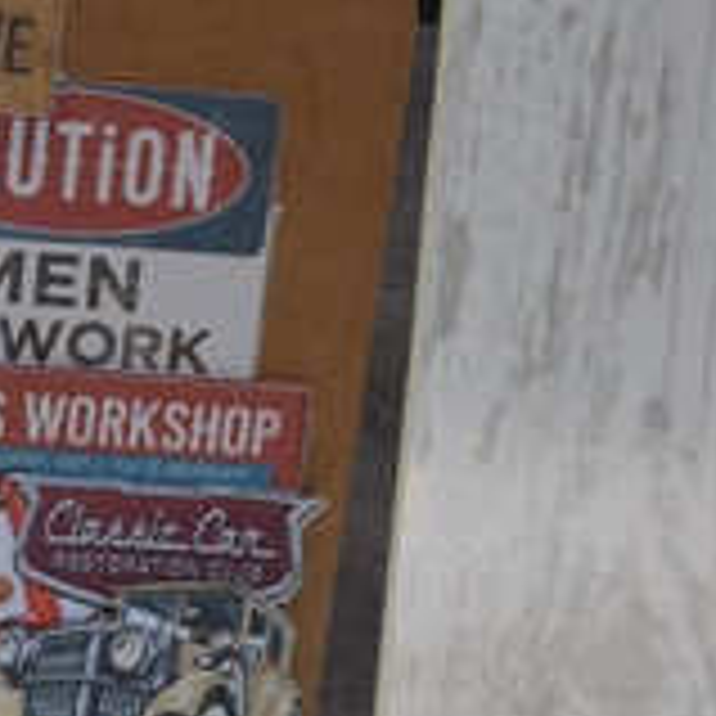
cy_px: 344
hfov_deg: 15.6
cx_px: -126
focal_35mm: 108
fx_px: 2527
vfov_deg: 16.1
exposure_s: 1/25
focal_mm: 30
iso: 400
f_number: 4.5
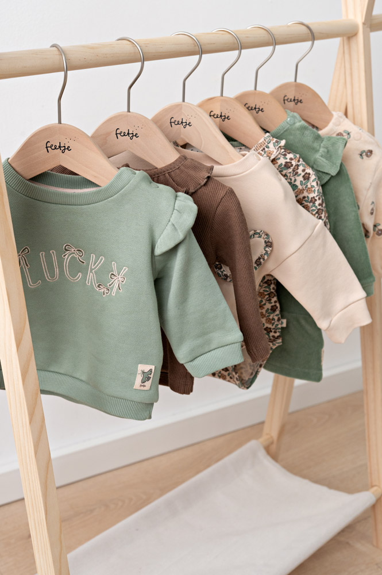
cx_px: 191
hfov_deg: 26.9
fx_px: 797
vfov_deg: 39.6
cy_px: 288
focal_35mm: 50
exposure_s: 1/125
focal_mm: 50
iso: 1600
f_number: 7.1
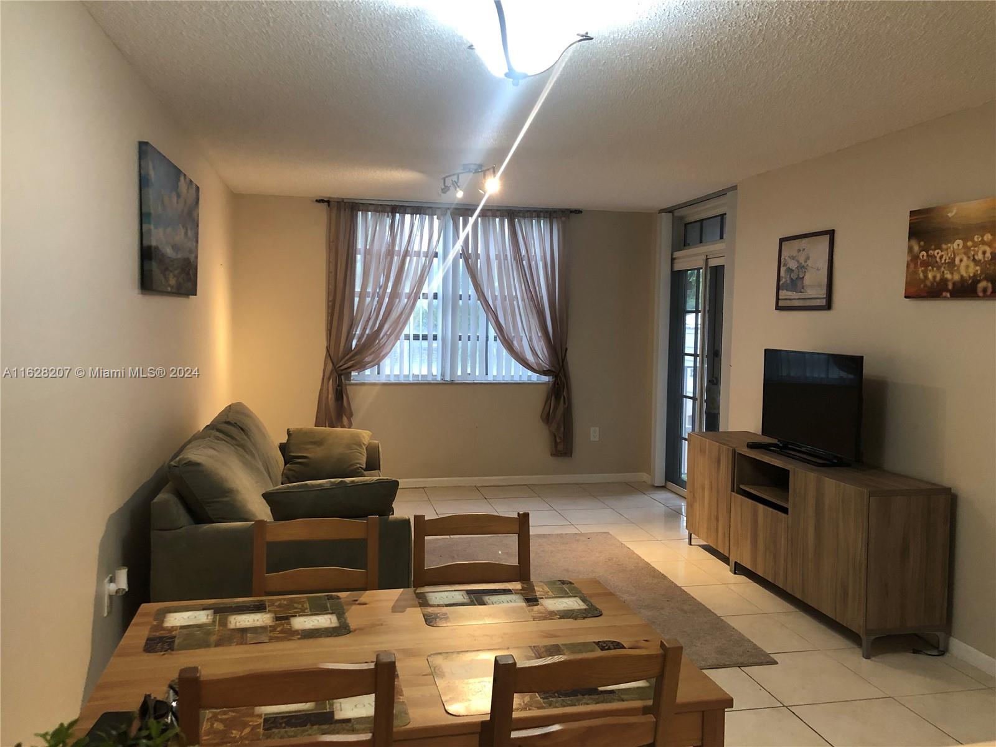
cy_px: 374
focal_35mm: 28
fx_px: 806
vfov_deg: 49.7
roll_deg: +0.1
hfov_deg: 63.4
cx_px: 498
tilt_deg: -3.6
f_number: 1.8
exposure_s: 1/15
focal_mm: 4
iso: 64
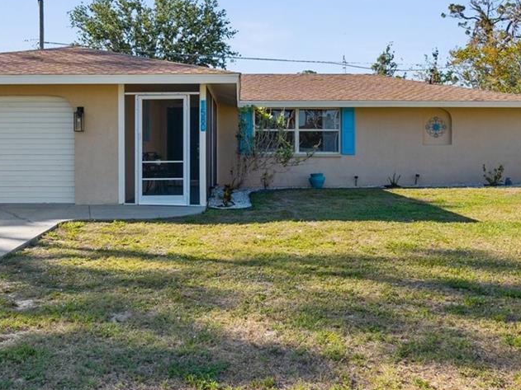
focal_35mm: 39
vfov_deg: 36.6
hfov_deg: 47.8
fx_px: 587
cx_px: 234
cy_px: 151
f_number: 10
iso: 400
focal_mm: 16
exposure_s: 1/400
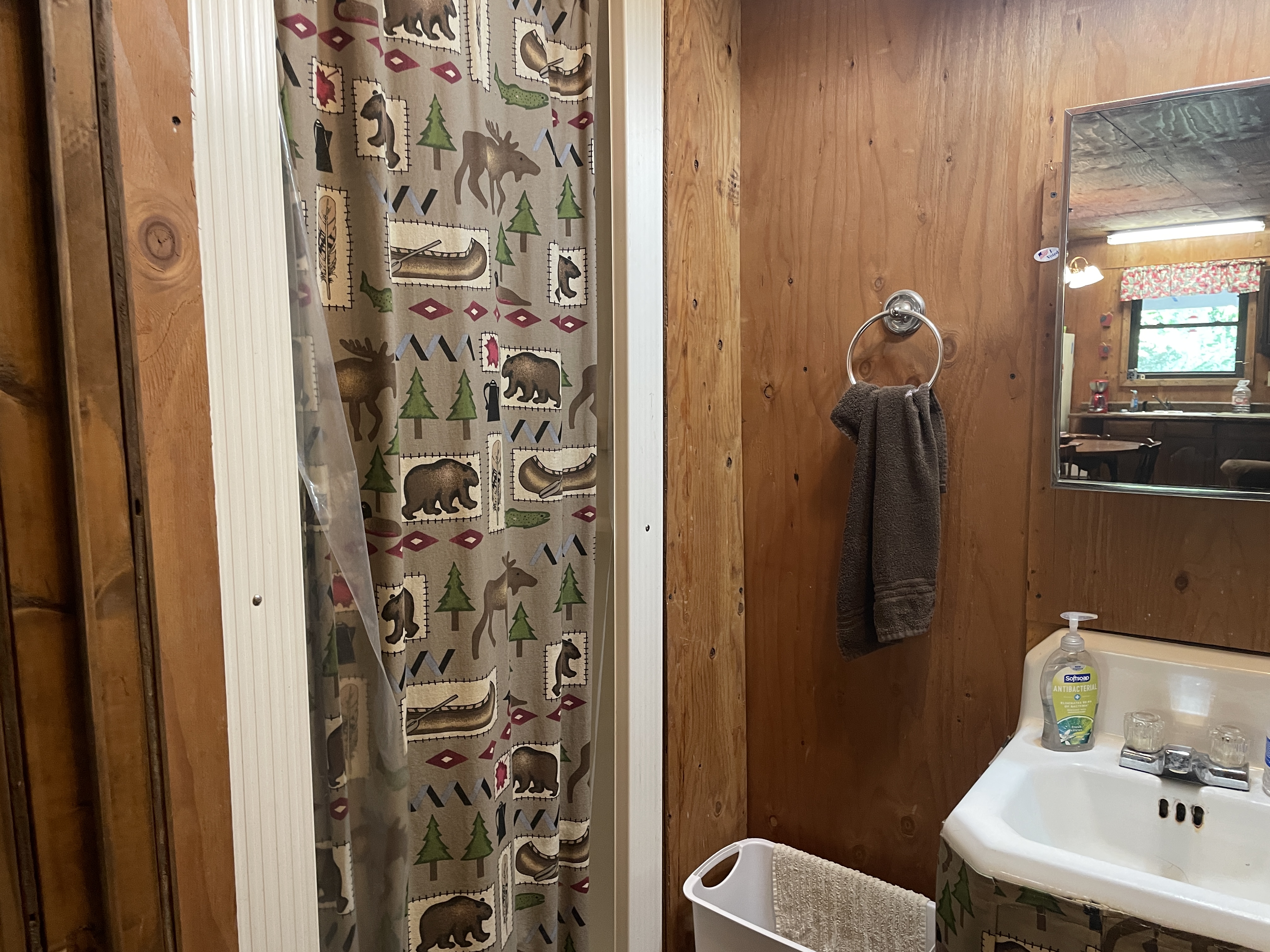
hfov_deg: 67.3
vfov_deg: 53.1
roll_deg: +1.1
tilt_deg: -6.4
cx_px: 635
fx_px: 954
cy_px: 476
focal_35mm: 26
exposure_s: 1/60
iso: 250
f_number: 1.6
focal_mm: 4.2
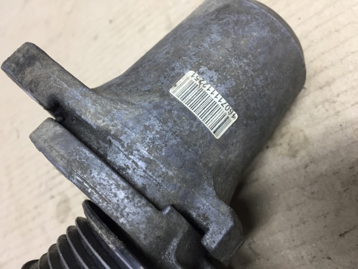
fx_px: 300
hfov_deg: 61.7
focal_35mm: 29
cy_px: 134
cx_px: 179
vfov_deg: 48.2
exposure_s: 1/33
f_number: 2.2
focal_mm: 4.15
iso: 80
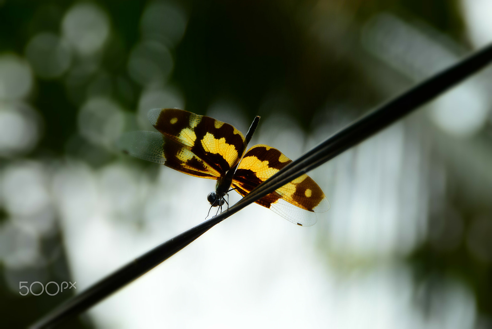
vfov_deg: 4.6
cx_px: 246
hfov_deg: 6.9
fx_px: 4104
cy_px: 164
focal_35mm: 300
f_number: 11
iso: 400
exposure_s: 1/400
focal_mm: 200
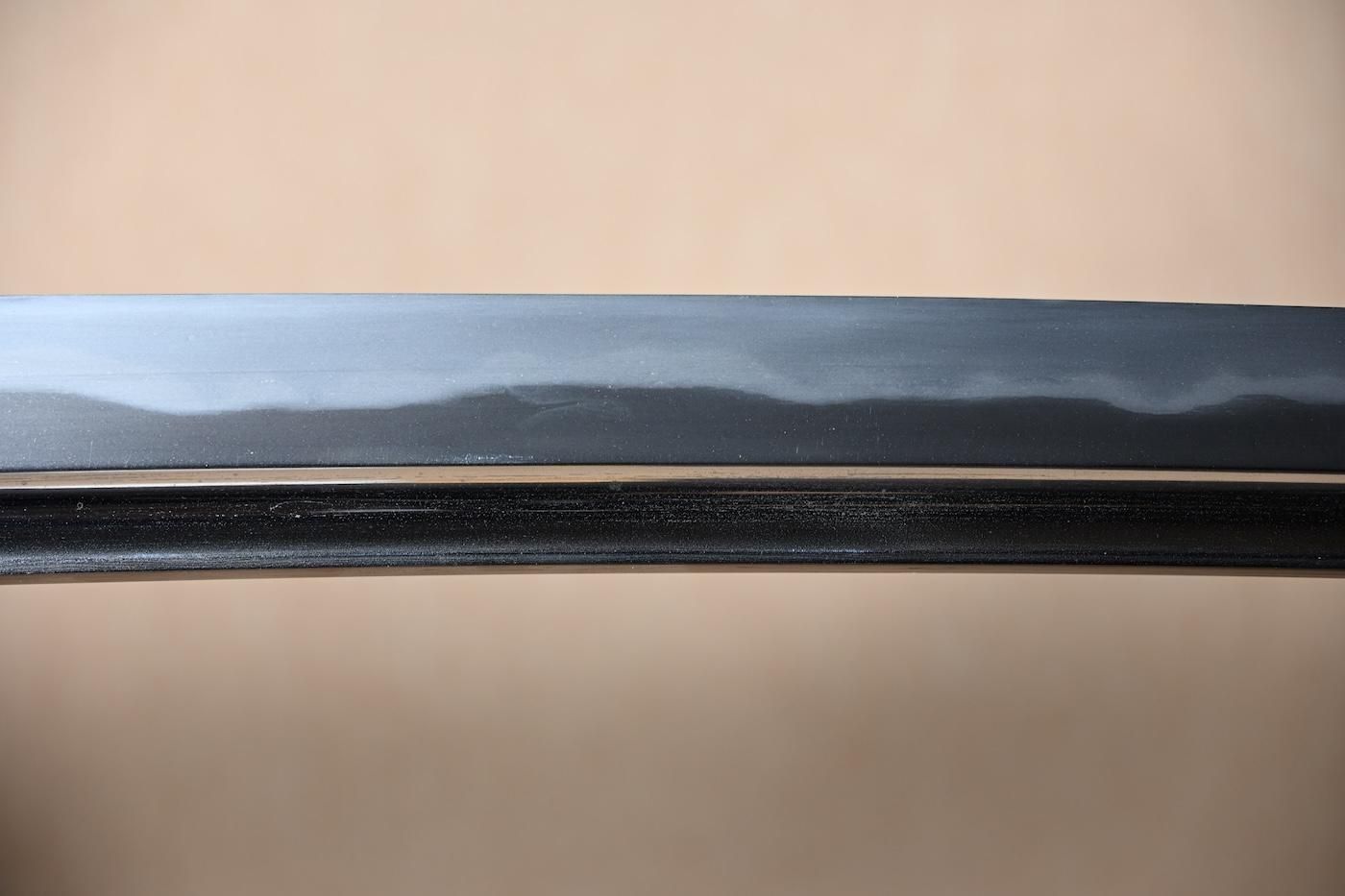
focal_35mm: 114
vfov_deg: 12.0
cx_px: 672
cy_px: 448
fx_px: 4258
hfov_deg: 17.9
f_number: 5.3
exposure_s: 1/2
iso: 100
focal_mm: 76
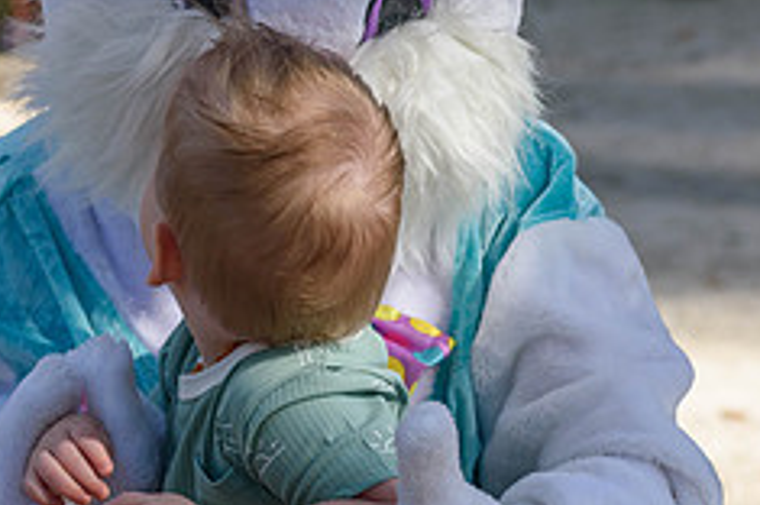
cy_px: 278
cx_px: 356
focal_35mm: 259
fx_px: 5460
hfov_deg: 8.0
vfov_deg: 5.3
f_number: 5.6
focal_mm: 90
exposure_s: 1/500
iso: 220
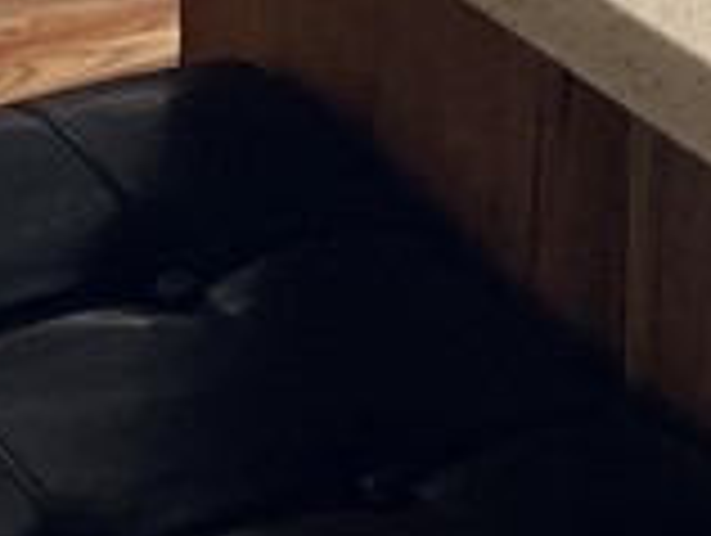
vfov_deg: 8.0
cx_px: 374
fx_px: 3332
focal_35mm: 162
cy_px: -1013
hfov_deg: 12.2
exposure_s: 1/120
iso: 80
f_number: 1.6
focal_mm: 5.1
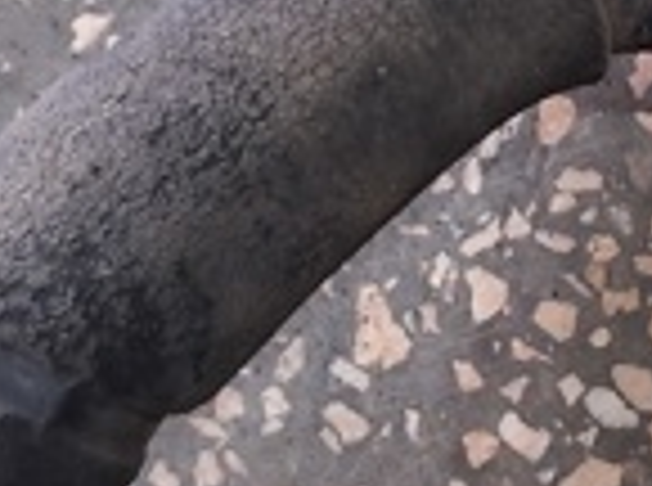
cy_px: 65
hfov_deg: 16.9
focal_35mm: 115
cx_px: 621
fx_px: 2161
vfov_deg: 12.7
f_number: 1.8
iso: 500
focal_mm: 3.98
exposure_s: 1/33
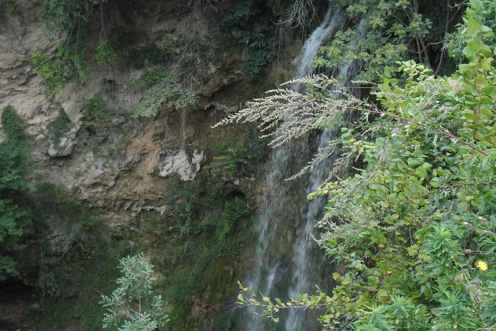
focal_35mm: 66
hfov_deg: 30.5
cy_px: 164
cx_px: 249
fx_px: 909
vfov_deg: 20.6
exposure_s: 1/69
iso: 100
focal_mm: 11.2
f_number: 5.7
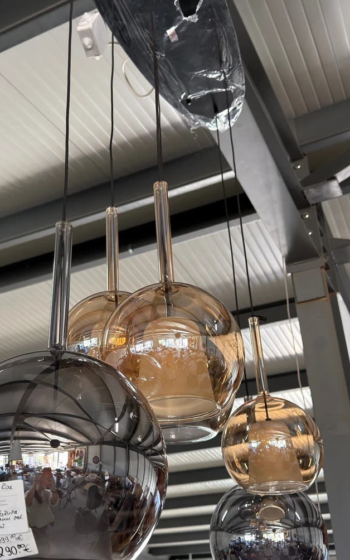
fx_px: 610
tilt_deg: +27.7
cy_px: 278
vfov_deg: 49.3
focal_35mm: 40
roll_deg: +1.8
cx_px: 150
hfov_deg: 32.0
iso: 250
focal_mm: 6.8
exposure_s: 1/50
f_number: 1.8
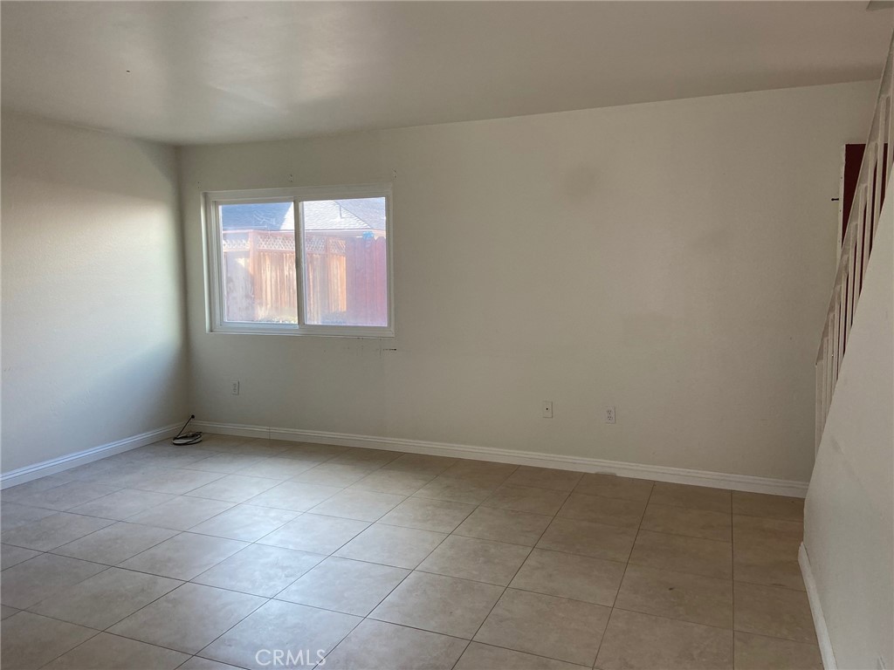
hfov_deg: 67.3
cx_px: 447
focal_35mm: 26
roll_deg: +1.0
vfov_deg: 53.1
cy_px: 335
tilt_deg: -3.6
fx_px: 671
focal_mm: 4.25
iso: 80
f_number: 1.8
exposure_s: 1/120
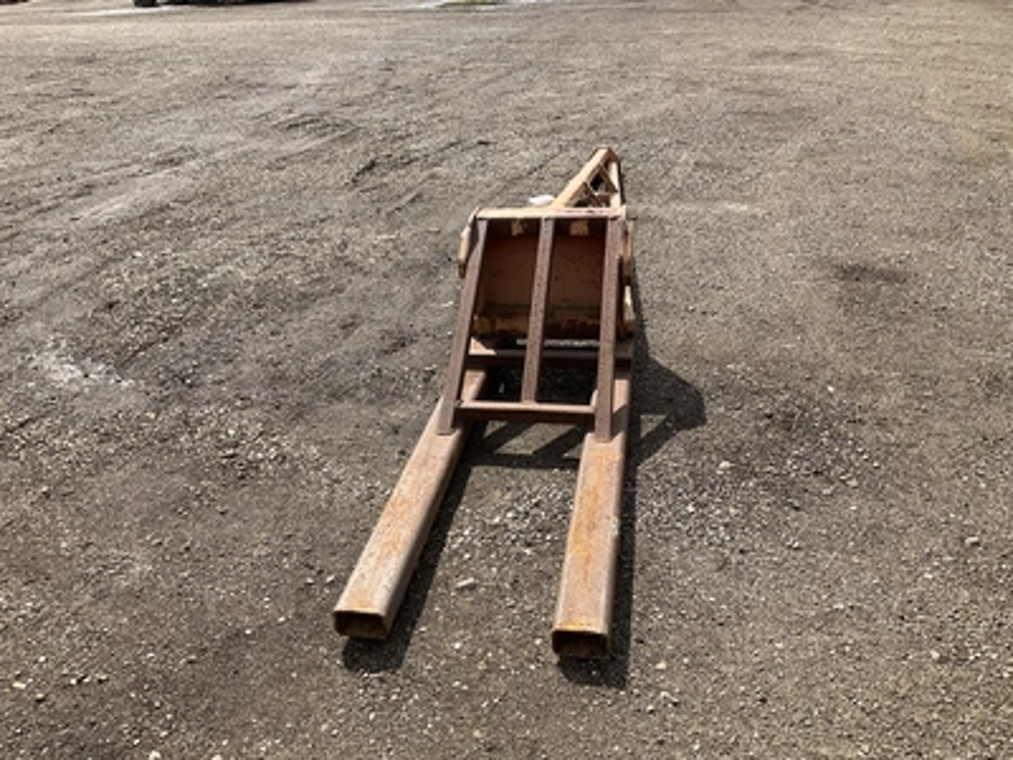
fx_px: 849
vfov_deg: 48.2
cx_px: 506
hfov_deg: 61.7
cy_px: 380
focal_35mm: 29
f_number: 1.8
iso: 25
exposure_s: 1/1451
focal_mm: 3
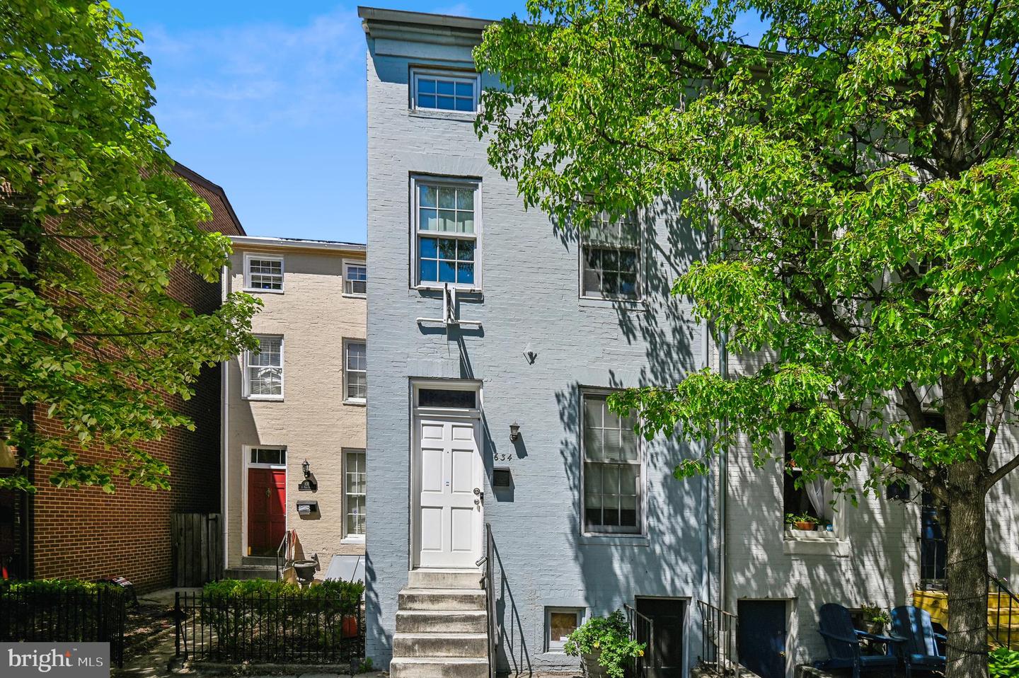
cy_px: 339
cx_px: 510
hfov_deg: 96.8
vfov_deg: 73.7
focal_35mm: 16
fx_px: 453
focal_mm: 16
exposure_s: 1/400
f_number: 8
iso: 100
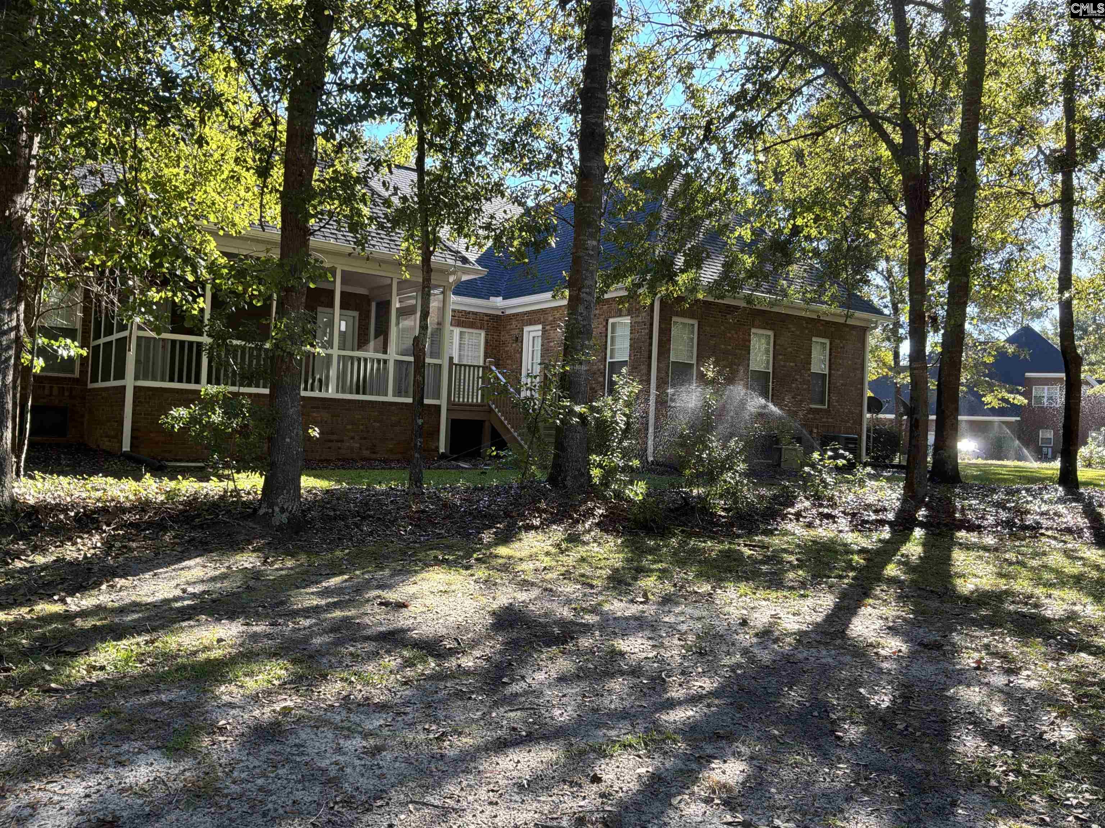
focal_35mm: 28
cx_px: 552
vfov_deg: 49.7
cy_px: 414
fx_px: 894
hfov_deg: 63.4
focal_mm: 3
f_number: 1.8
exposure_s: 1/134
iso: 20
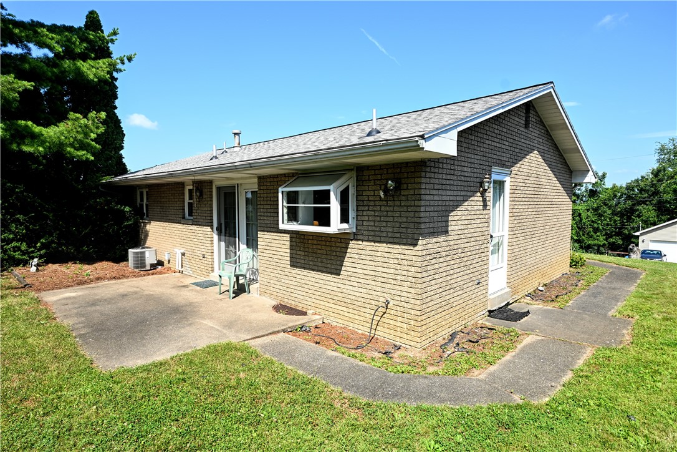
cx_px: 338
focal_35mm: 20
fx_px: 381
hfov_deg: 83.3
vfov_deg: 61.3
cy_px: 226
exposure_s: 1/125
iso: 100
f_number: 8
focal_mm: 13.5
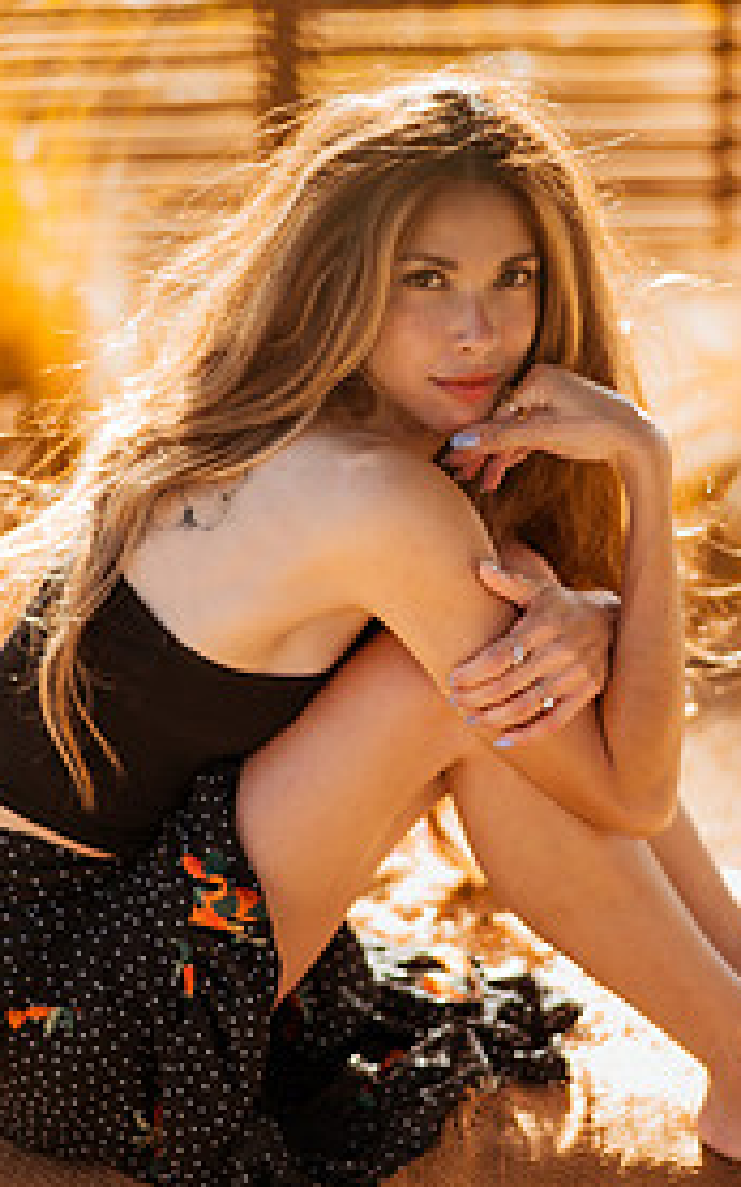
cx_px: 415
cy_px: 536
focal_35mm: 96
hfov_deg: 13.6
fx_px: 3104
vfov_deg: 21.6
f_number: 1.4
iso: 50
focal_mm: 58
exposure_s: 1/800
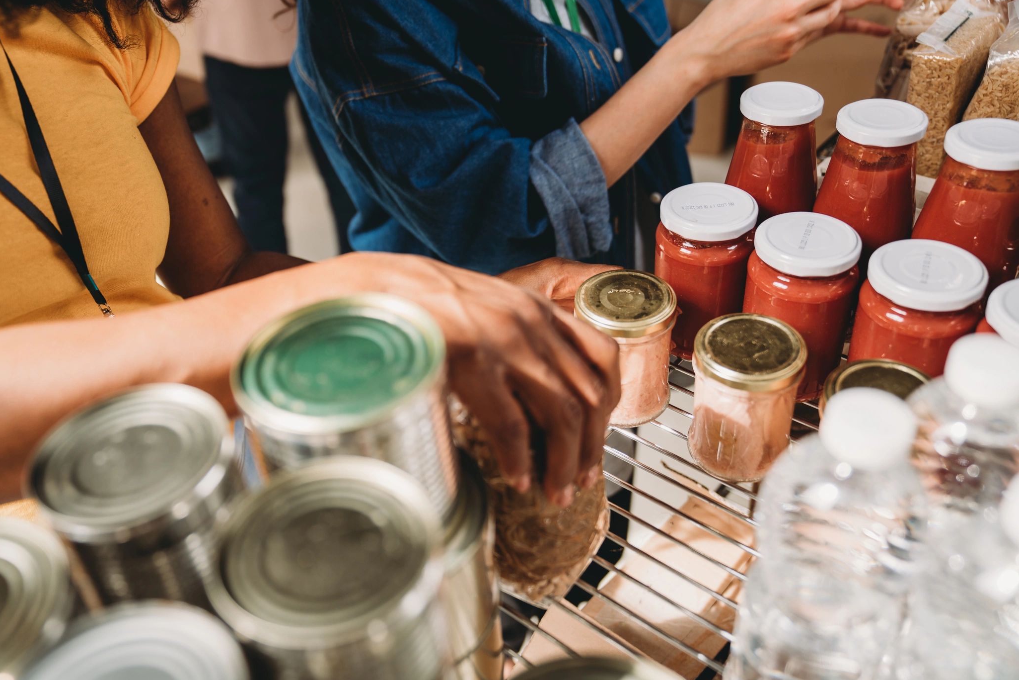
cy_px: 340
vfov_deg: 42.3
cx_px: 493
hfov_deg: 60.3
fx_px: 877
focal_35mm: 31
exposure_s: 1/125
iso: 160
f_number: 2.8
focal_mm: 30
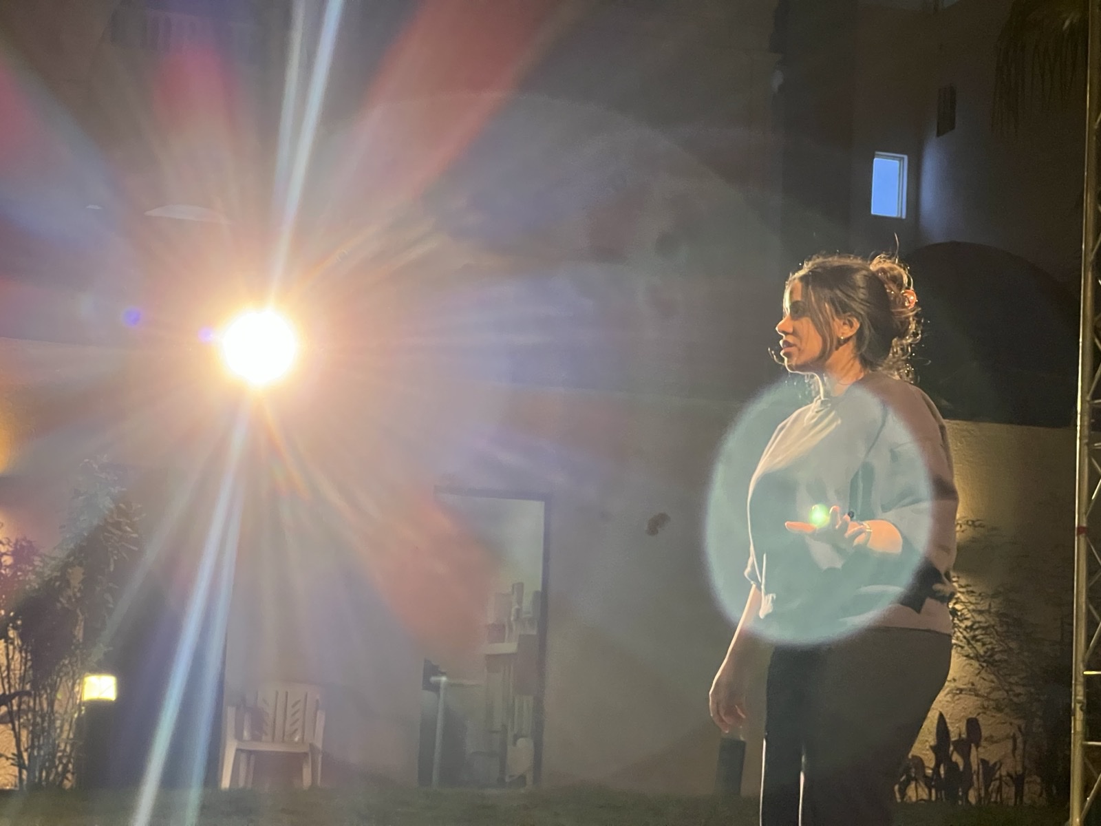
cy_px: 413
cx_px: 550
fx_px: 2449
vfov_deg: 19.1
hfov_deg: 25.3
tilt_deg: +6.8
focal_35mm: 77
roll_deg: -2.3
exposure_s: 1/40
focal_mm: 9
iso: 800
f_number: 2.8
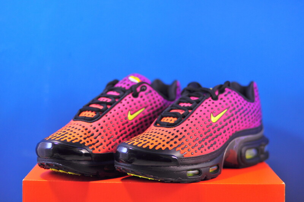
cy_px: 101
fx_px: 632
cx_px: 152
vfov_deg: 18.1
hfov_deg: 27.0
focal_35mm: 75
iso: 250
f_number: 2
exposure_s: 1/320
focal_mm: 50
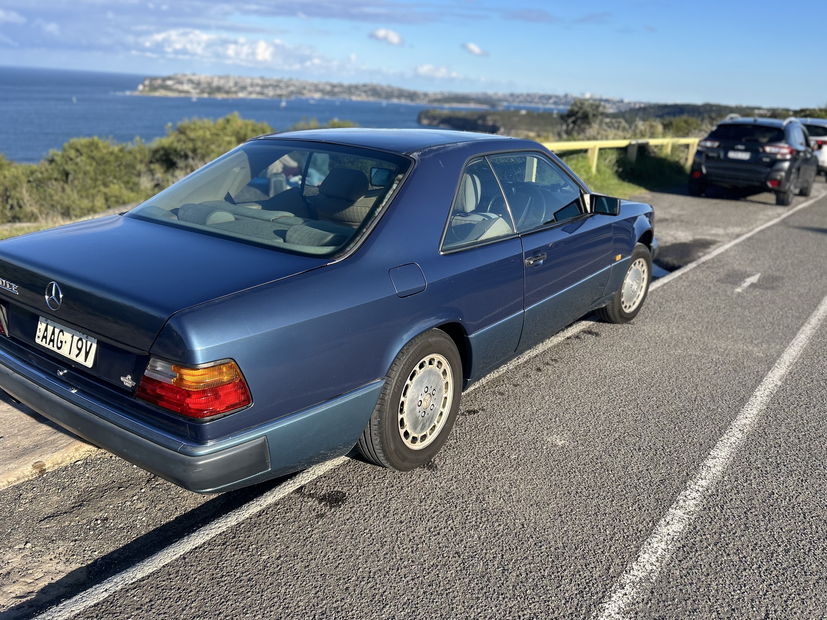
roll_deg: -3.1
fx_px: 669
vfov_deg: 49.7
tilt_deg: -16.7
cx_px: 410
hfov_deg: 63.4
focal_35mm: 28
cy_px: 292
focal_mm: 5.7
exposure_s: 1/2123
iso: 50
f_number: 1.5
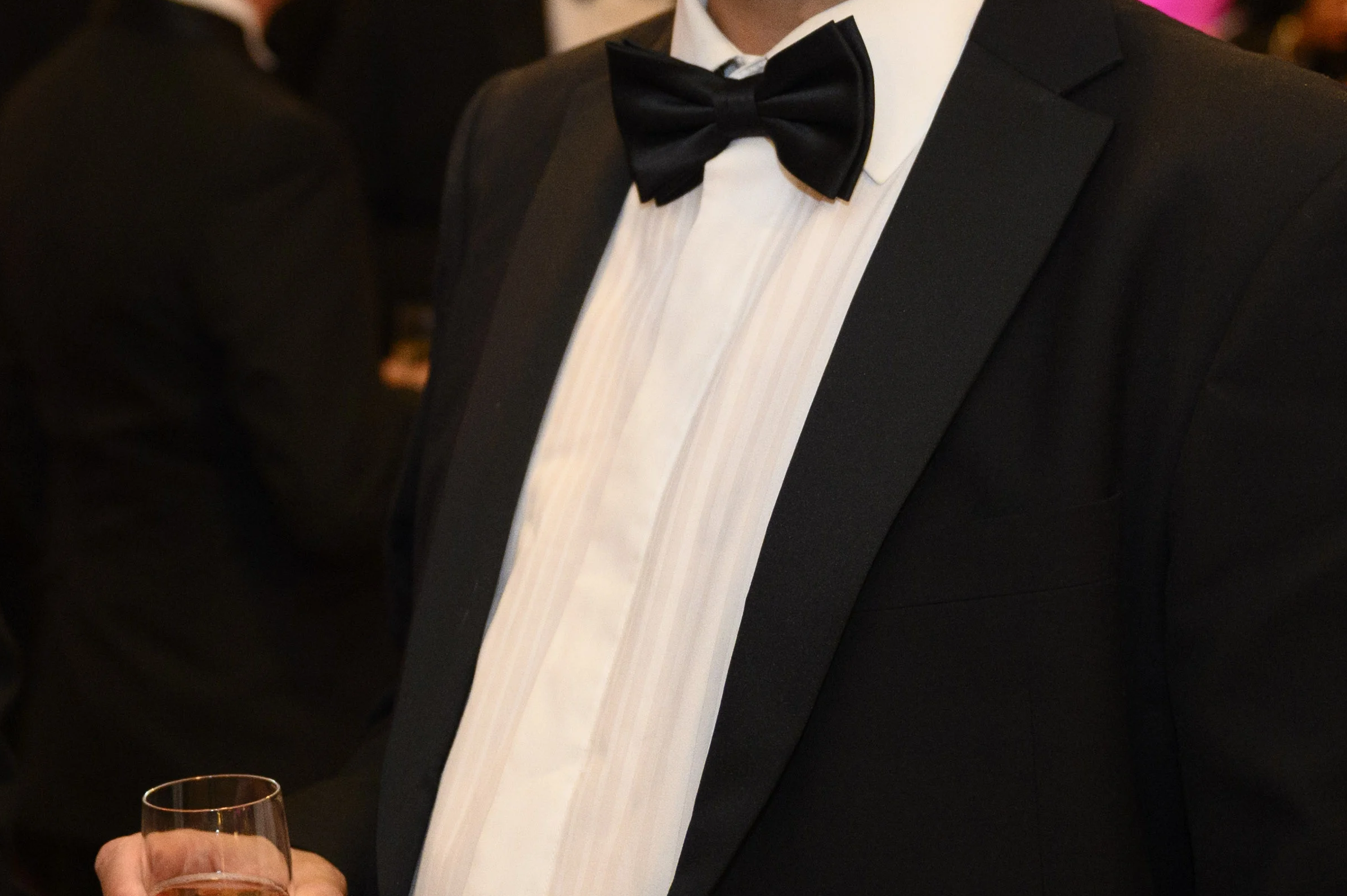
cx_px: 305
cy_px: 19
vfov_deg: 14.8
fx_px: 3402
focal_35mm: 91
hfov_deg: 22.1
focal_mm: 36
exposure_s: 1/60
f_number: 2.8
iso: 3200
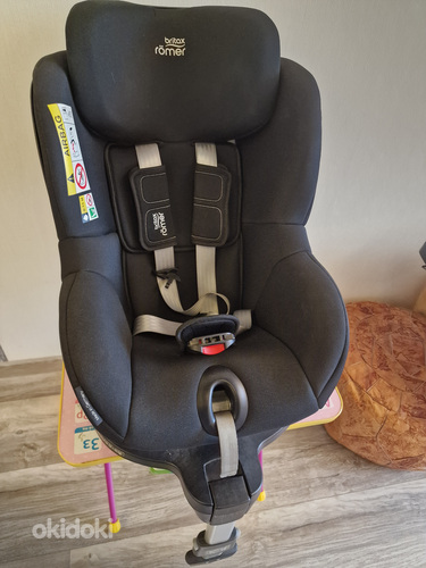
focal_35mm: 23
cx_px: 213
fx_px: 377
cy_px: 284
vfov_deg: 73.9
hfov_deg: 58.9
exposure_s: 1/100
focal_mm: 6.4
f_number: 1.8
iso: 640
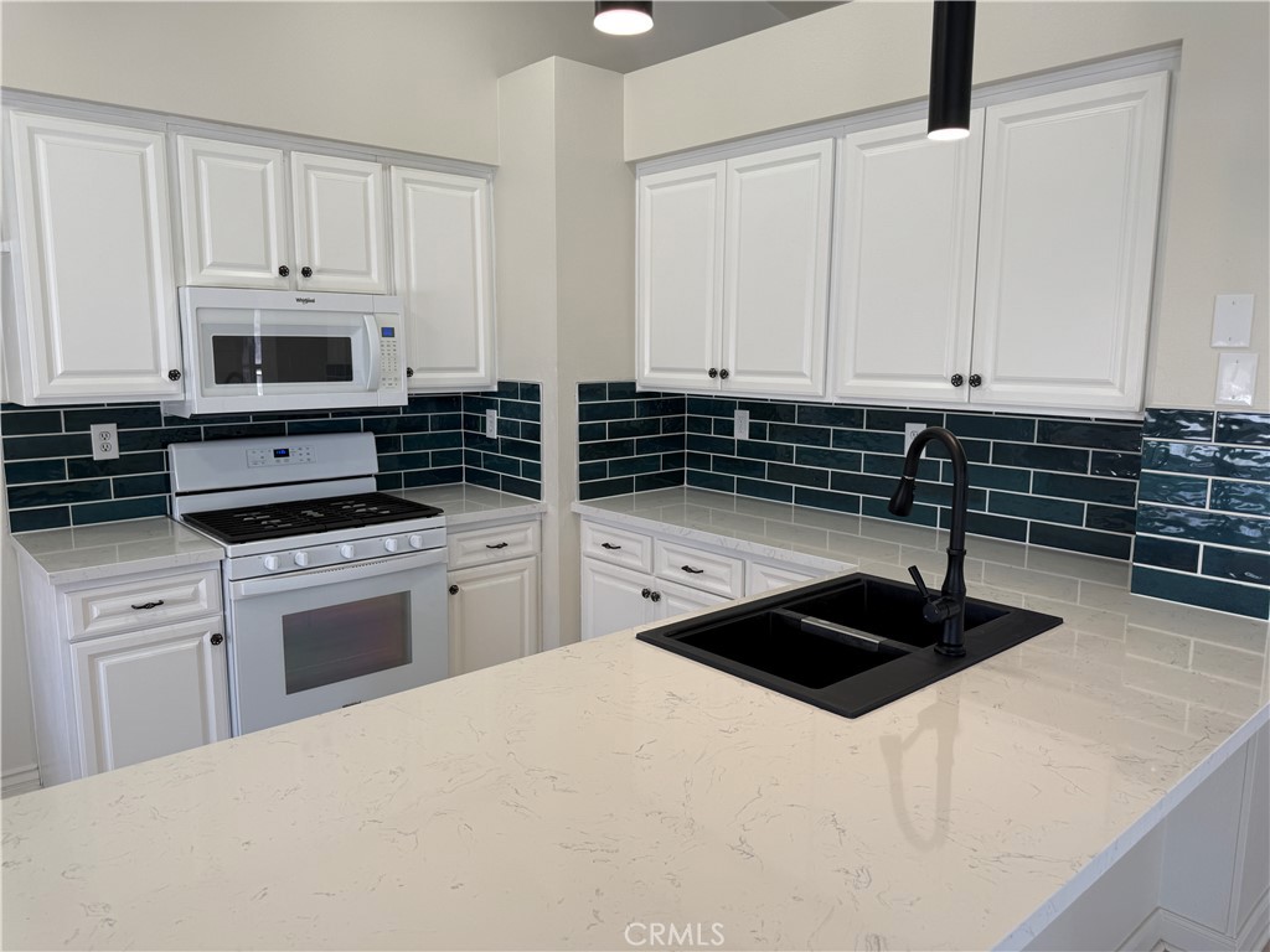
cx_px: 635
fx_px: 881
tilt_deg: -6.7
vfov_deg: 56.8
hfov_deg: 71.6
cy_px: 476
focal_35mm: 24
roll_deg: -0.4
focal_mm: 6.76
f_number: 1.78
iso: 64
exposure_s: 1/167
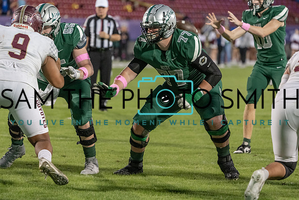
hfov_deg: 7.6
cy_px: 100
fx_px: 2251
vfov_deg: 5.1
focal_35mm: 271
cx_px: 150
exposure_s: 1/500
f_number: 5.6
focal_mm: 271
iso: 6400
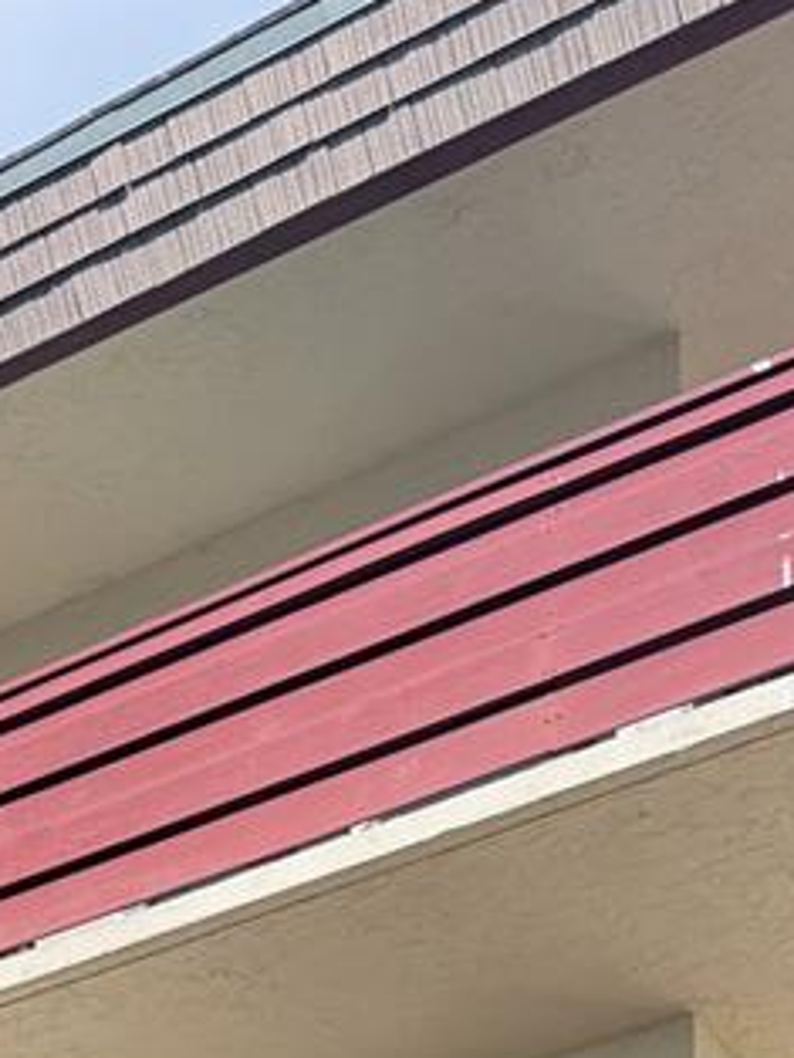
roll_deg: -1.0
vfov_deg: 18.9
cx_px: 294
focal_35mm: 92
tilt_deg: +18.6
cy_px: 1562
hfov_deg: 16.1
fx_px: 2812
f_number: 1.78
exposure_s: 1/831
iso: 100
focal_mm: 6.76
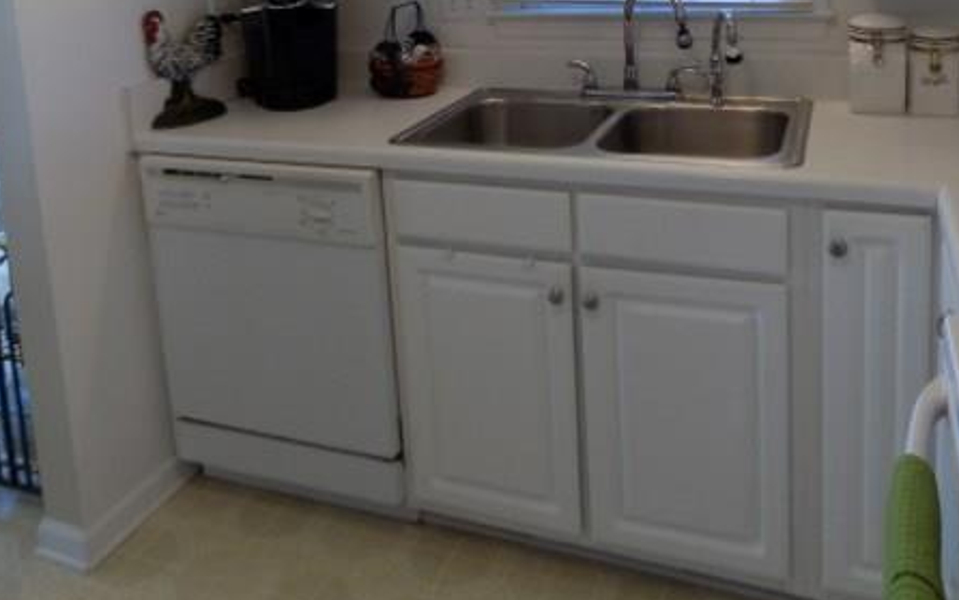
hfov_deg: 55.3
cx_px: 469
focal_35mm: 35
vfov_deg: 33.7
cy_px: 26
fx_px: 915
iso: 80
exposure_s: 1/30
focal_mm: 4
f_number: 3.1
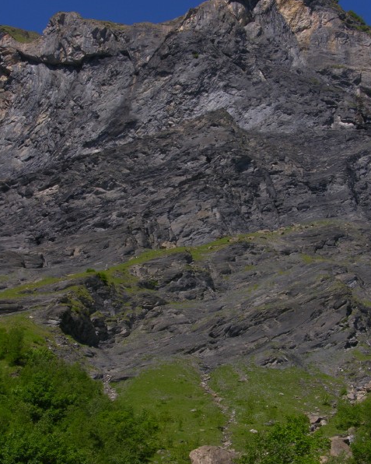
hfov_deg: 17.5
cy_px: 272
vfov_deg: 21.7
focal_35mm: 88
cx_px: 220
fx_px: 1208
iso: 50
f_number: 7.4
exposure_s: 1/176
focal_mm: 17.8
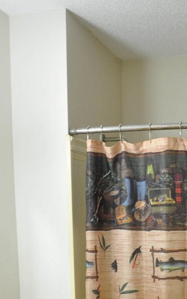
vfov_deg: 30.1
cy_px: 291
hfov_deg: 19.8
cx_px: 176
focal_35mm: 64
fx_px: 522
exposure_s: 1/50
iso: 1250
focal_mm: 18
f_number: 7.1
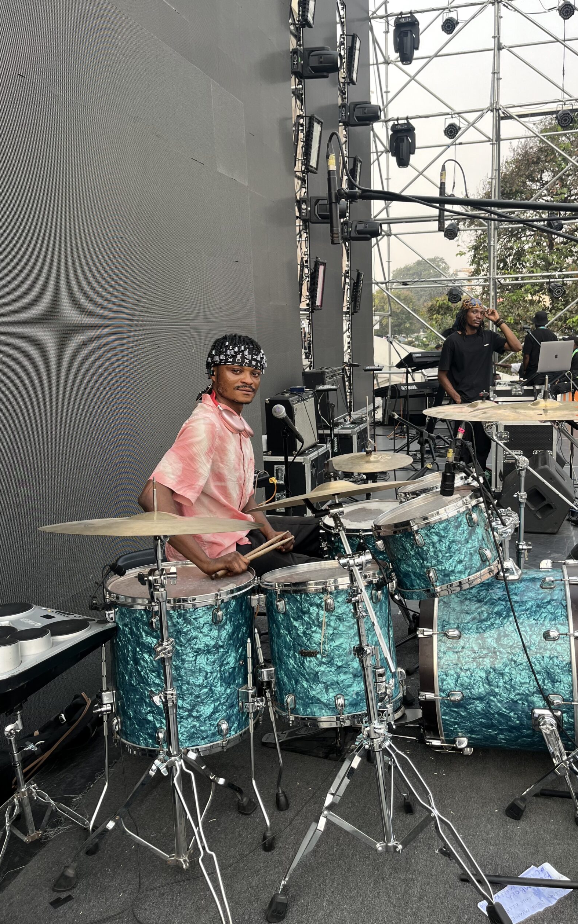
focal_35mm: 28
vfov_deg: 66.5
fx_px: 706
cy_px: 463
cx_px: 332
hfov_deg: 44.4
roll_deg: +1.7
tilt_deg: -10.0
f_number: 1.6
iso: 50
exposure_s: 1/352
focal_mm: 5.1
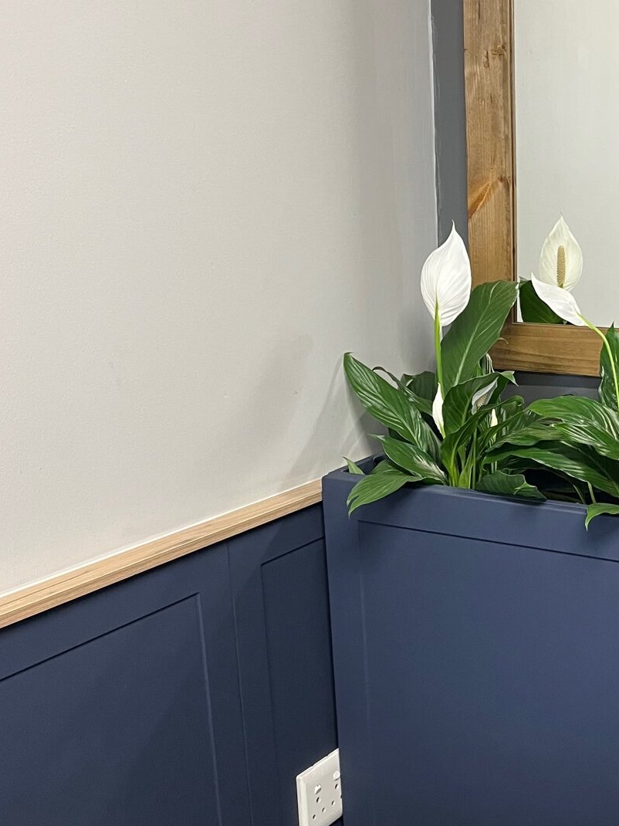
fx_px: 1169
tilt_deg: -17.5
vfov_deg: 38.6
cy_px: 520
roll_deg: +1.2
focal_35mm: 49
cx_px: 554
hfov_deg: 28.5
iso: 200
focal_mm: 5.1
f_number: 1.6
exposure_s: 1/60
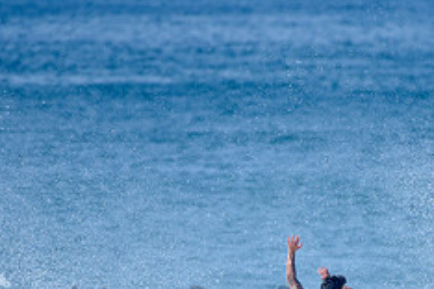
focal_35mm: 1240
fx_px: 14948
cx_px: 263
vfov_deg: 1.1
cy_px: 299
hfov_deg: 1.7
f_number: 5.6
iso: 160
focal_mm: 500
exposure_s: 1/2000
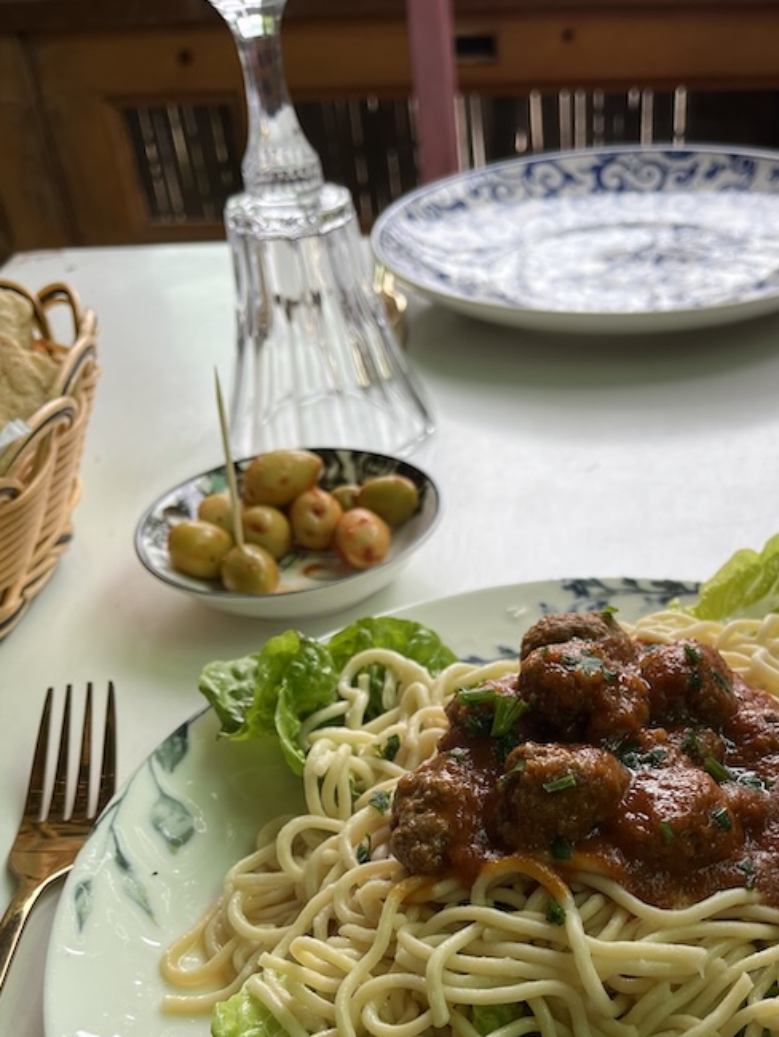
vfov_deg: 45.0
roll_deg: +3.0
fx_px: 1199
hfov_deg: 35.2
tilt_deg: -41.4
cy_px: 796
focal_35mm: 40
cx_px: 579
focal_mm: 5.1
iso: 40
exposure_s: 1/264
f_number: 1.6
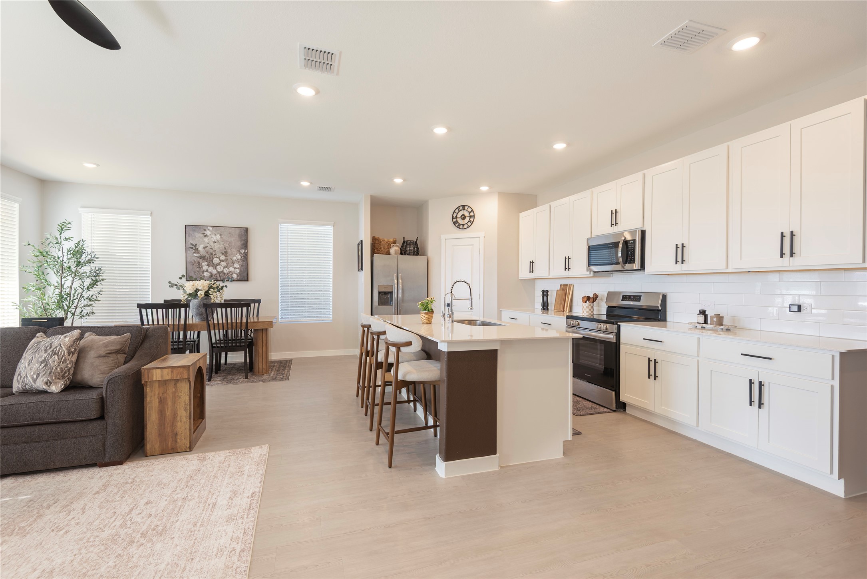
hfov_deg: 96.7
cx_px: 434
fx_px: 385
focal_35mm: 16
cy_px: 290
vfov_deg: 73.8
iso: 100
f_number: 7.1
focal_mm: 16
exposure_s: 1/4
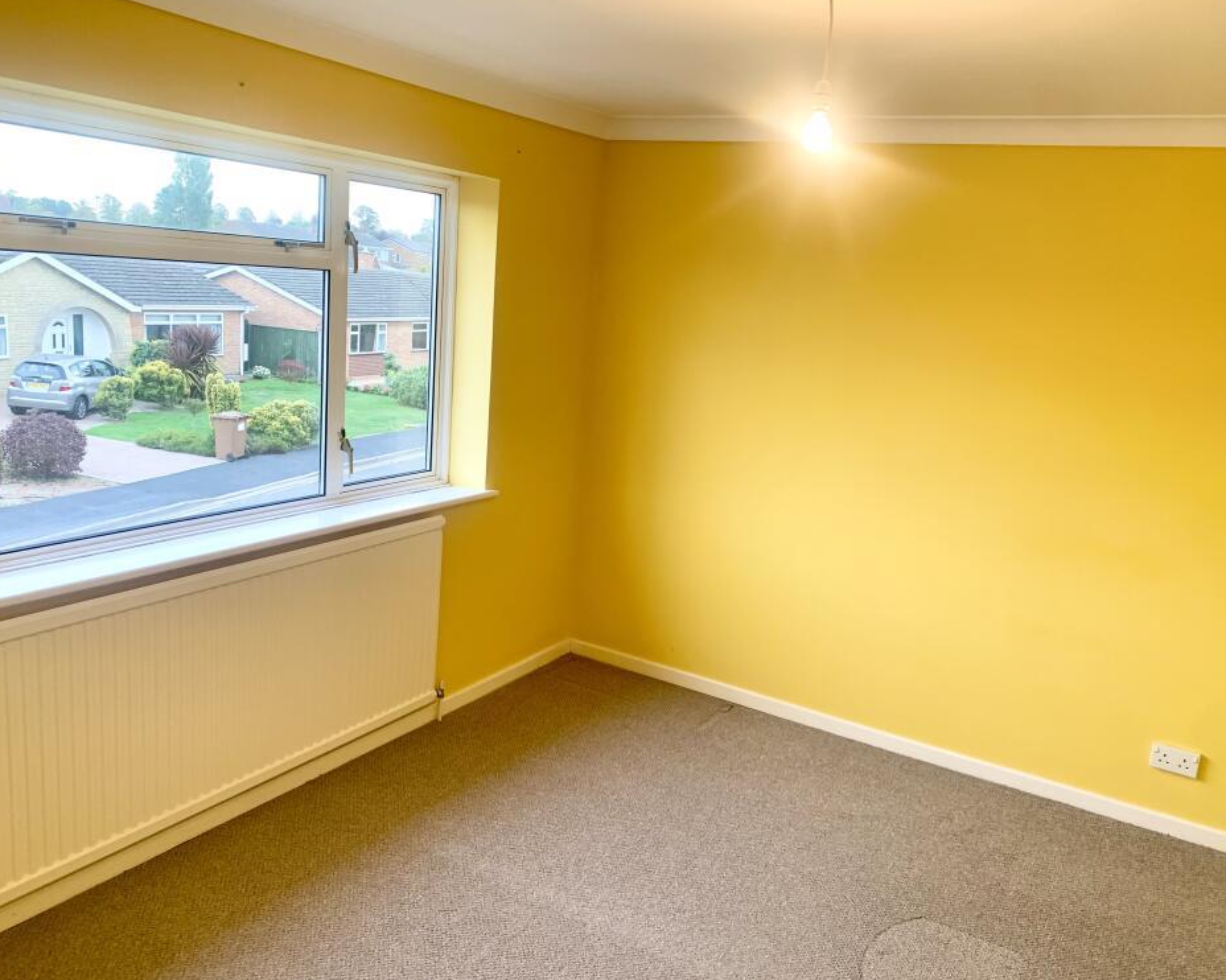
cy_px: 493
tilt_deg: -12.2
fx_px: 1016
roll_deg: -3.6
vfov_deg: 51.5
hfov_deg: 62.2
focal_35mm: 28
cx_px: 621
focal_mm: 4.25
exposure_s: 1/100
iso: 80
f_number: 1.8
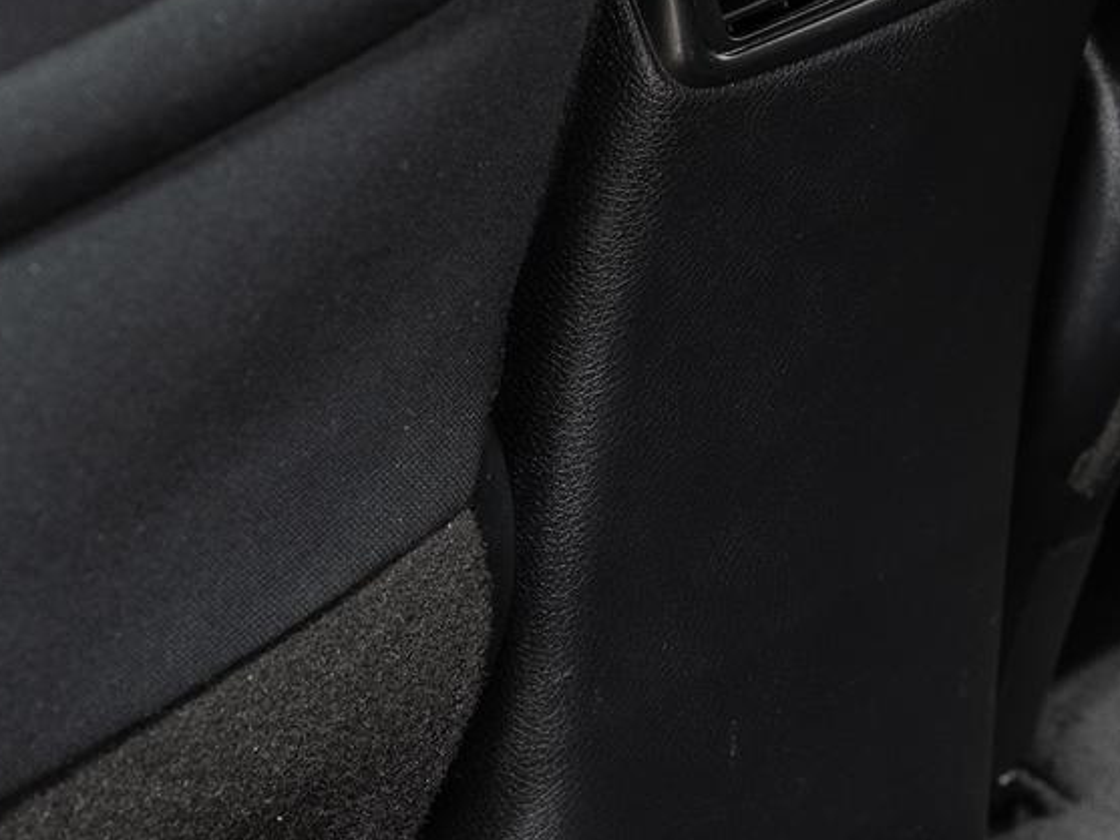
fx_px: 5890
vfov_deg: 8.1
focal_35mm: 182
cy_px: 49
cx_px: 854
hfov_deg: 10.8
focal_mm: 64.8
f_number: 5.6
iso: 100
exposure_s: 2
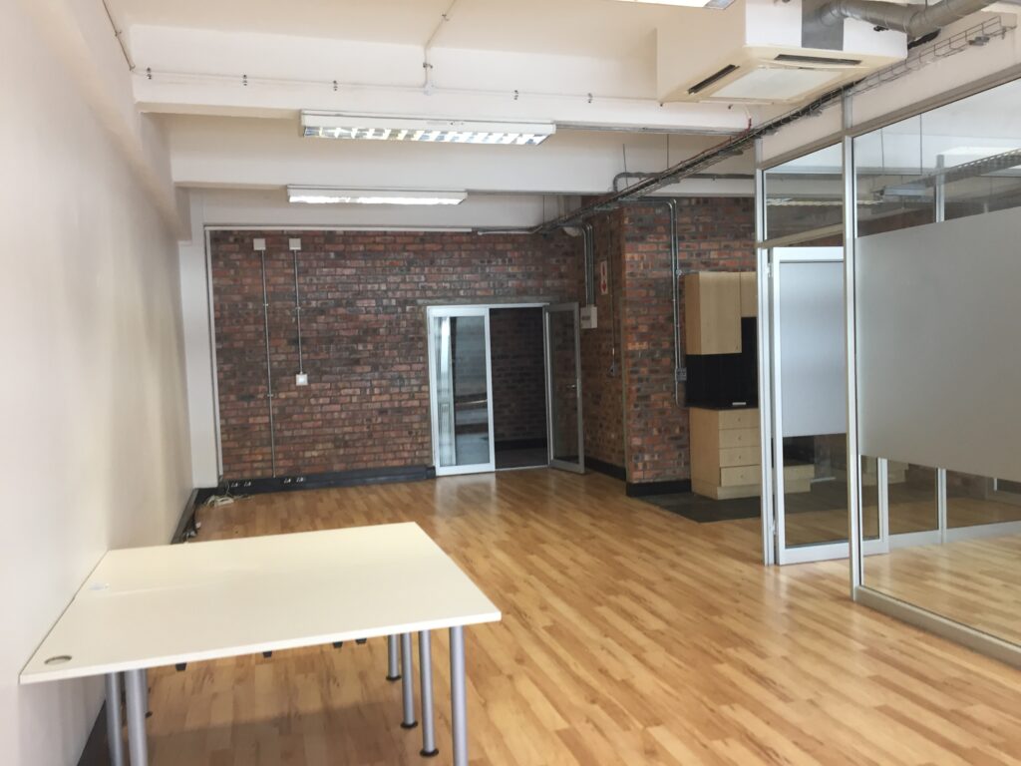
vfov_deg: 48.2
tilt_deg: -7.0
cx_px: 510
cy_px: 383
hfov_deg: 61.7
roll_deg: +0.8
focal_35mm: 29
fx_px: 855
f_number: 2.2
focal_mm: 4.15
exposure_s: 1/33
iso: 100
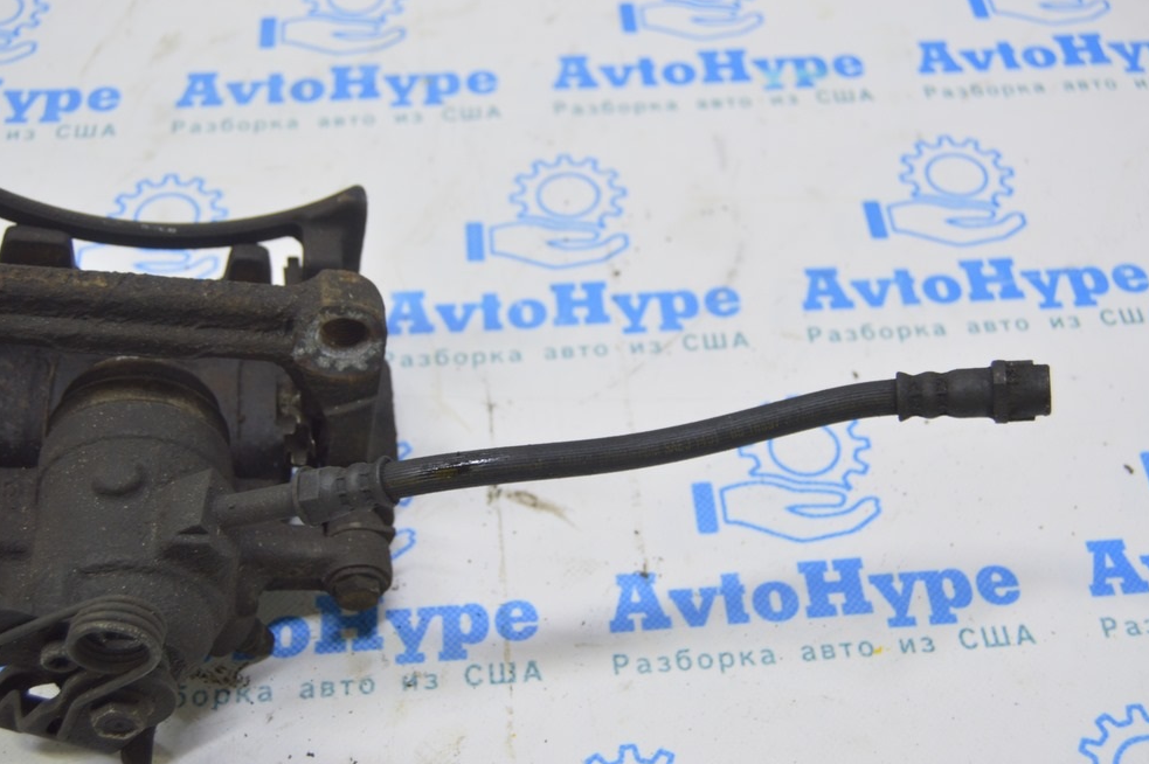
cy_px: 377
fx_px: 1595
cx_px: 591
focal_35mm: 50
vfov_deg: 27.0
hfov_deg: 39.6
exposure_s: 1/20
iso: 400
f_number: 5.6
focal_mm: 32
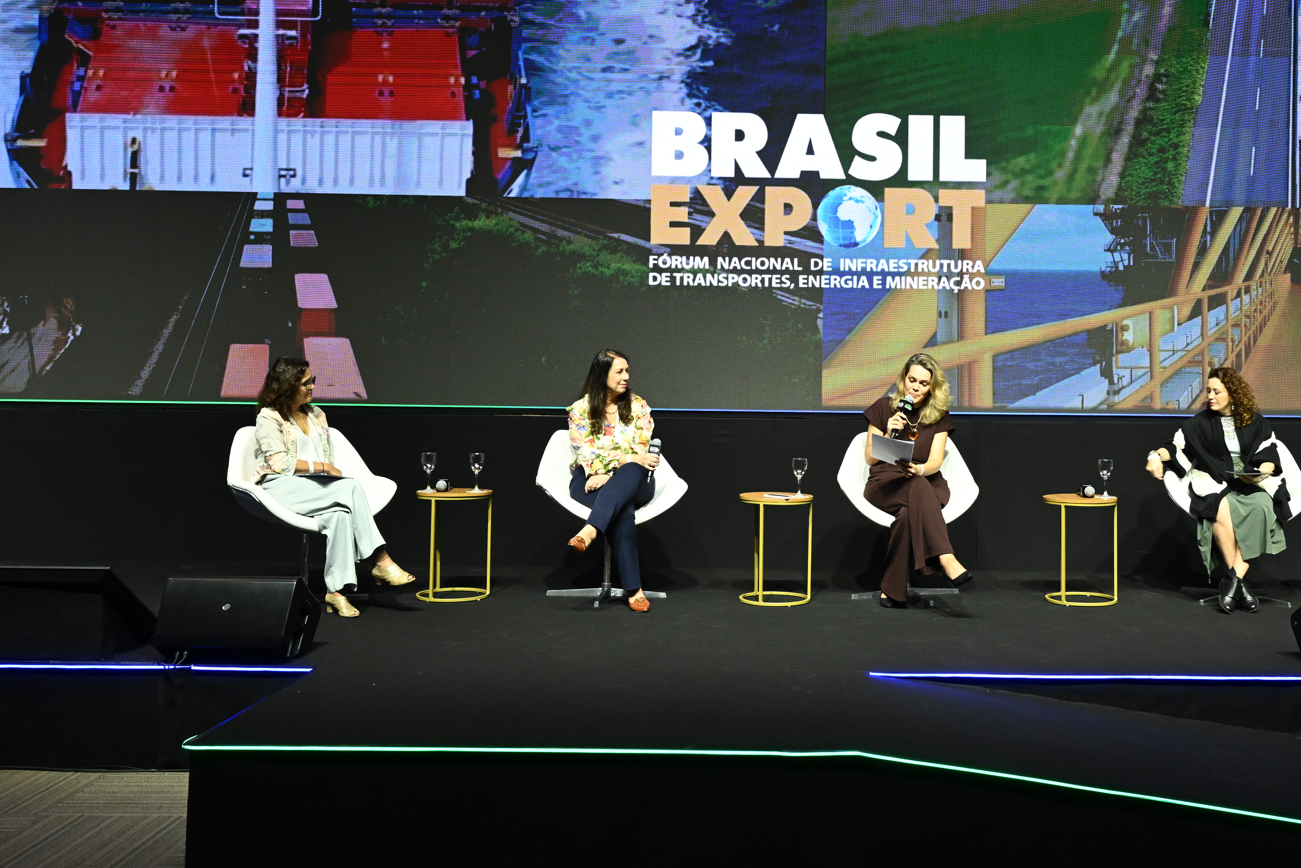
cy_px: 376
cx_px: 788
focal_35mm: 35
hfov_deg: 54.0
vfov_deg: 37.8
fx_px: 1265
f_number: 5.6
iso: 1600
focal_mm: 24
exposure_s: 1/125
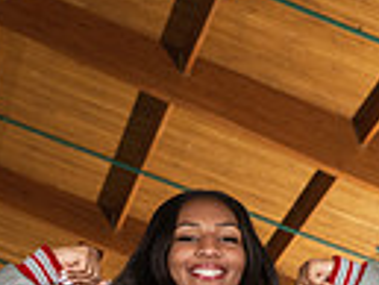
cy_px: 641
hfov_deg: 11.3
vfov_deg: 8.0
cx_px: 209
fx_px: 1907
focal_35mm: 174
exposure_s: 1/250
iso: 800
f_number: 7.1
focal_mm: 52
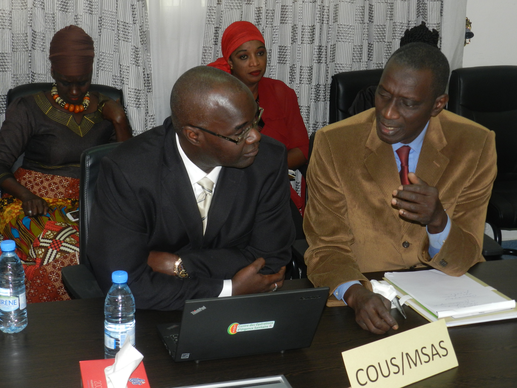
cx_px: 258
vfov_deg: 24.4
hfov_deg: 32.2
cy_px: 194
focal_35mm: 60
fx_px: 896
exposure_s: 1/30
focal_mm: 10.7
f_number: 4.6
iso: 280
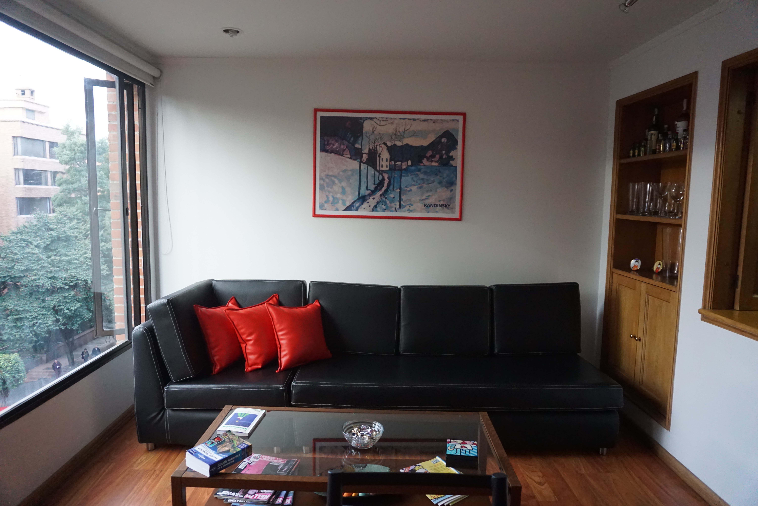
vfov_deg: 53.1
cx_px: 379
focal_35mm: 24
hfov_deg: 73.7
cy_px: 253
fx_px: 505
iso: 2500
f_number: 3.5
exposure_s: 1/160
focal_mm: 16
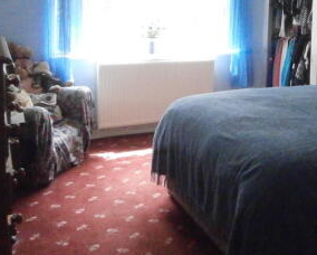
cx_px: 311
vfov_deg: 30.2
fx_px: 451
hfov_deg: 35.4
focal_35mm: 48
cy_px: 29
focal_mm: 4.2
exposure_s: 1/320
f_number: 3
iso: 1600
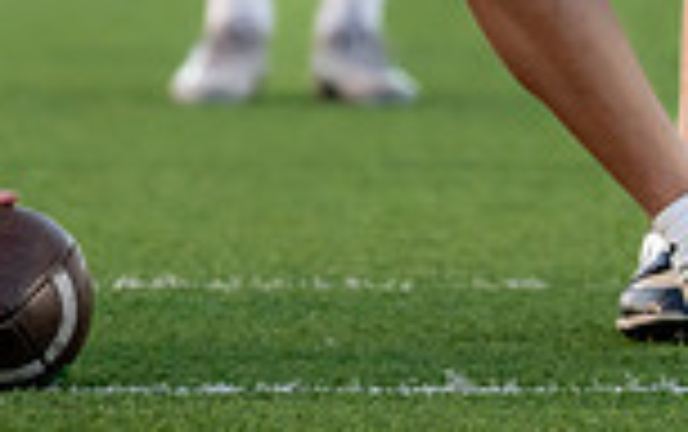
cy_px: -500
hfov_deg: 2.5
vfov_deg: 1.5
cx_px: 162
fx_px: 16068
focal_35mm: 856
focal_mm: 164
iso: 1000
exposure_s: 1/1000
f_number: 2.8
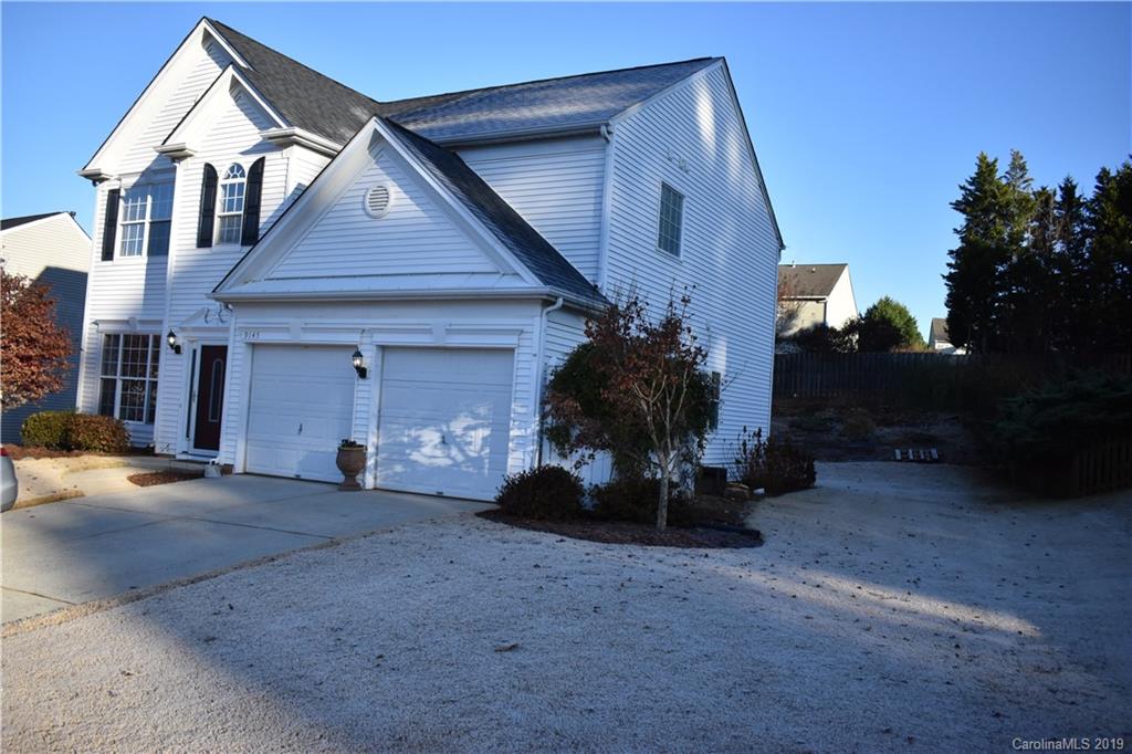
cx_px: 566
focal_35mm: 30
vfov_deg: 43.6
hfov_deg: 61.9
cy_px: 377
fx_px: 943
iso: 1000
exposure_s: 1/4000
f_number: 3.5
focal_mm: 20
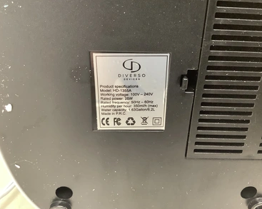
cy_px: 103
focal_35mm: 33
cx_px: 134
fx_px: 256
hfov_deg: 54.3
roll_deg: +0.7
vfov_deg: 44.5
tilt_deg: -27.6
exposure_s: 1/60
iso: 320
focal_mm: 3.3
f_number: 2.4
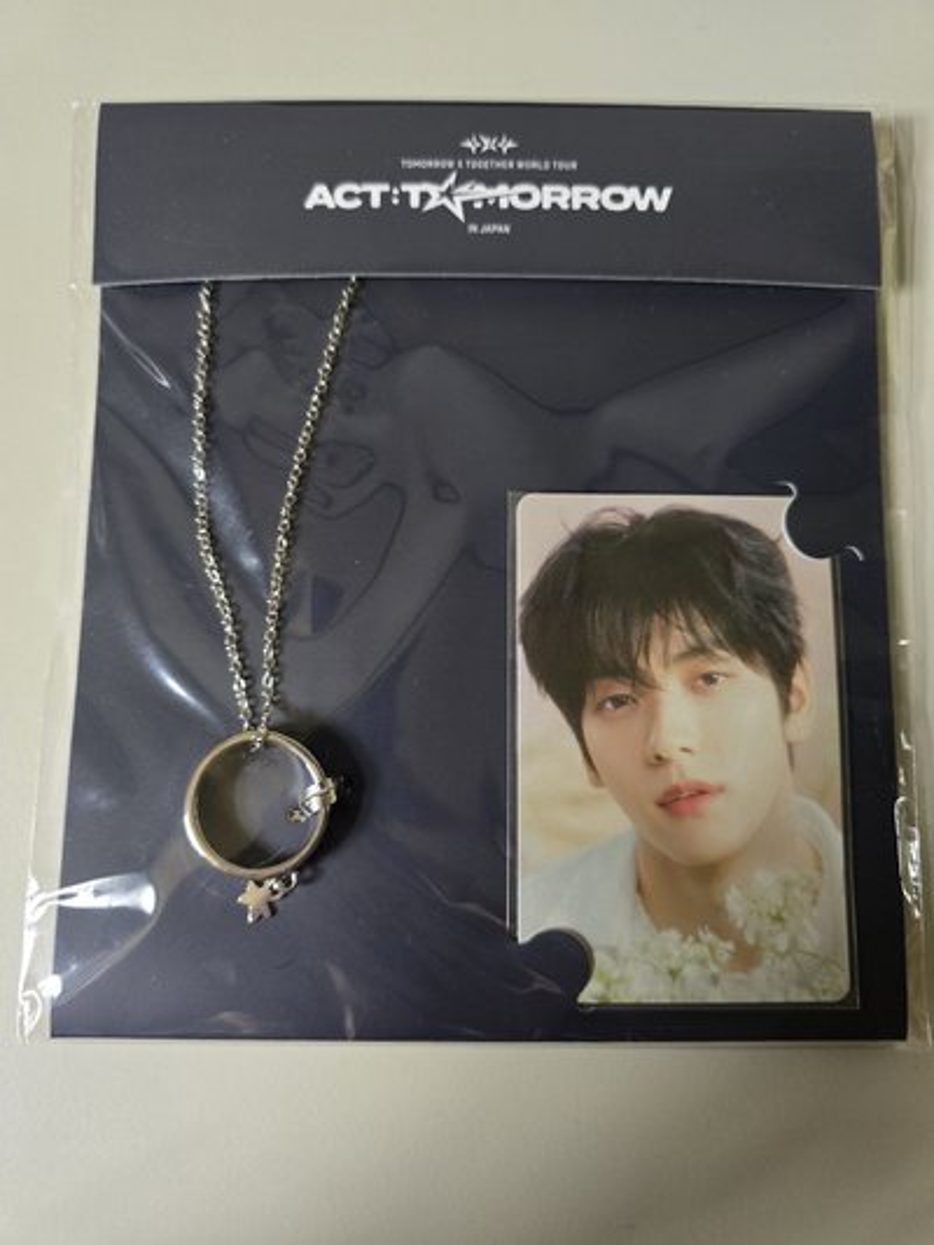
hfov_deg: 58.9
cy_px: 622
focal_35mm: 23
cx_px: 467
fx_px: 827
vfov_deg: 73.9
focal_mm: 6.3
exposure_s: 1/120
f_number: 1.7
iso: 400
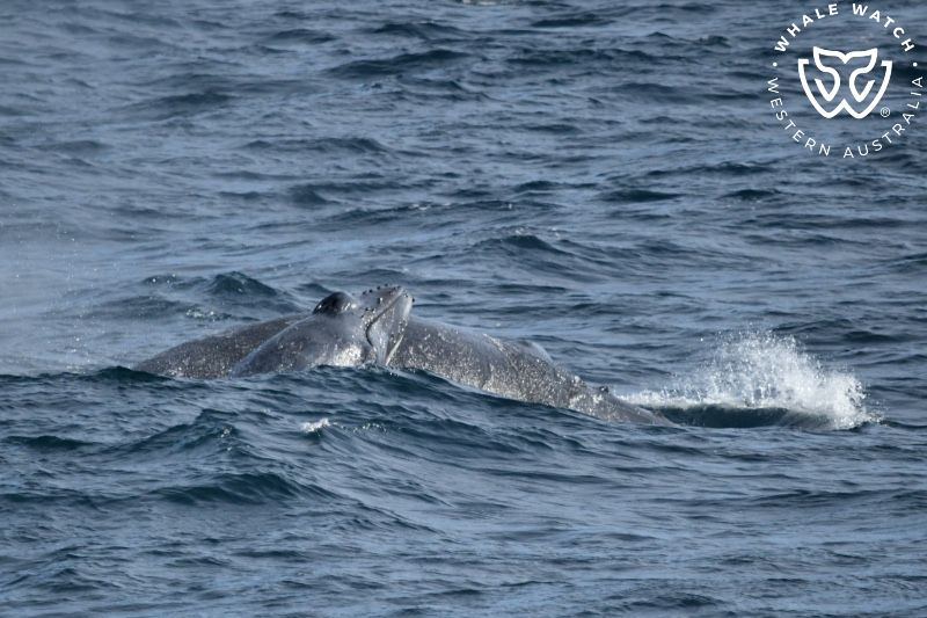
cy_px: 309
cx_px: 464
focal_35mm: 600
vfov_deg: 2.3
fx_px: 15446
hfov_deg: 3.4
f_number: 6.3
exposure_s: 1/8000
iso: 1400
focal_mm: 600
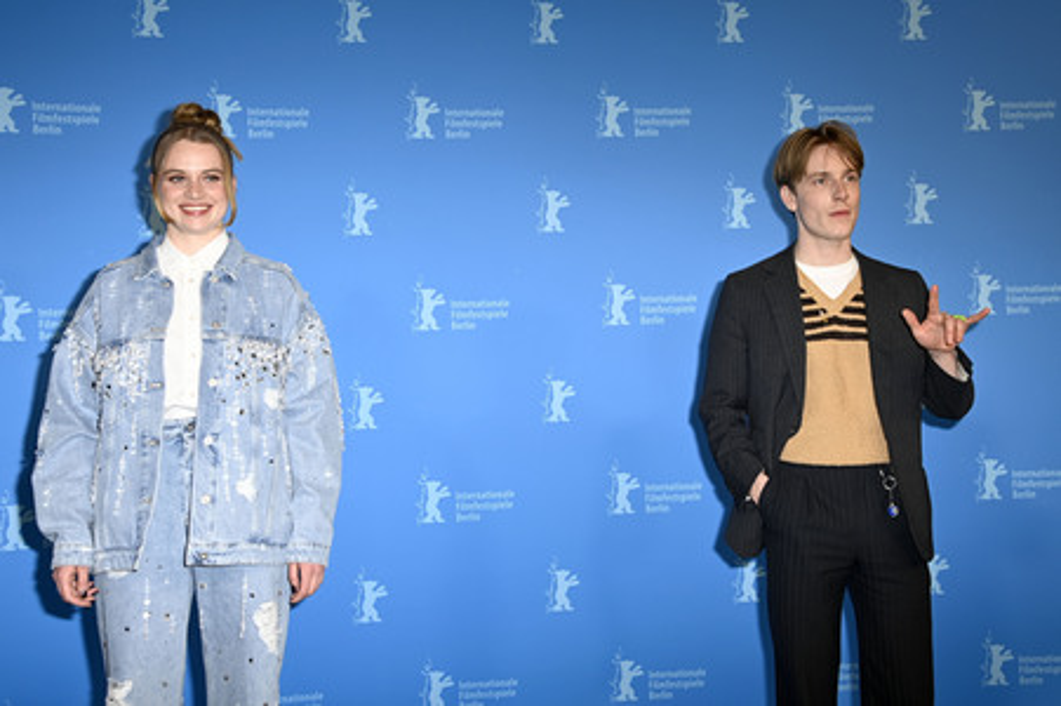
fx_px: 1178
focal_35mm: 40
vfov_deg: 33.4
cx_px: 530
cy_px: 353
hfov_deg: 48.5
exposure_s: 1/200
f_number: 5.6
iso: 800
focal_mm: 40
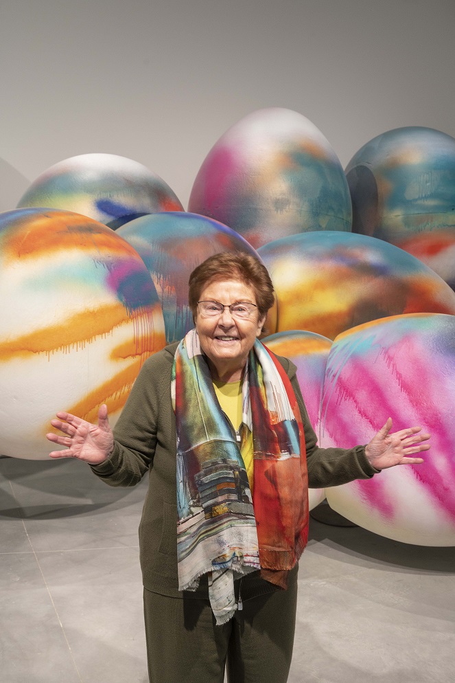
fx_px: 663
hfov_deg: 37.9
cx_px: 228
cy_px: 342
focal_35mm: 35
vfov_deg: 54.4
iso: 400
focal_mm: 35
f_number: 9
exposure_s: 1/8
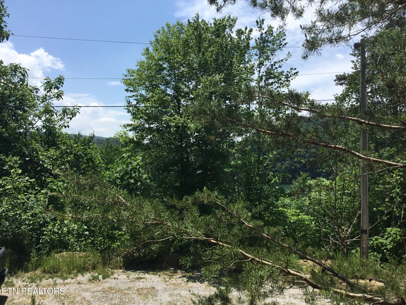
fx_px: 364
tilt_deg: +0.5
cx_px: 203
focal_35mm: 31
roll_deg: +1.4
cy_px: 152
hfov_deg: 58.4
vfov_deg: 45.4
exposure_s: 1/1733
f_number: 2.4
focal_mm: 3.3
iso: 25
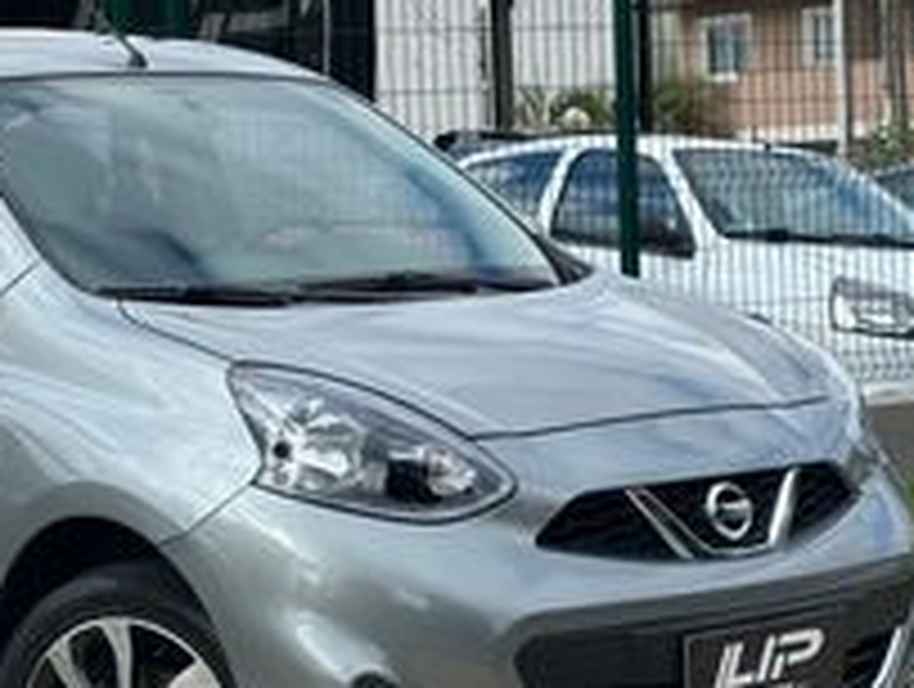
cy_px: 310
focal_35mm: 111
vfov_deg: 13.4
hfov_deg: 17.5
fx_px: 2936
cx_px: 167
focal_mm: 6.86
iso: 64
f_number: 1.78
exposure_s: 1/2252
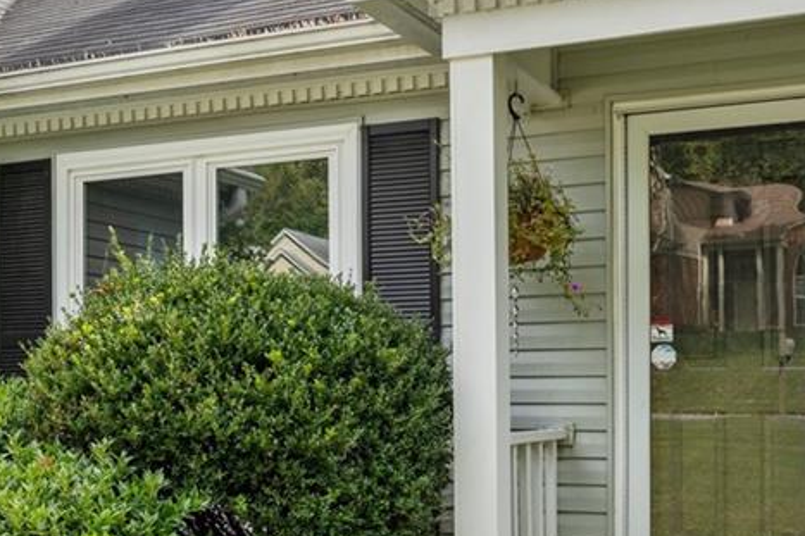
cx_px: 283
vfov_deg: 23.6
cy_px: 373
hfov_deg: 34.8
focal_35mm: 57
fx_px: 1274
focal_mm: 26
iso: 100
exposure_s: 1/125
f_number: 7.1
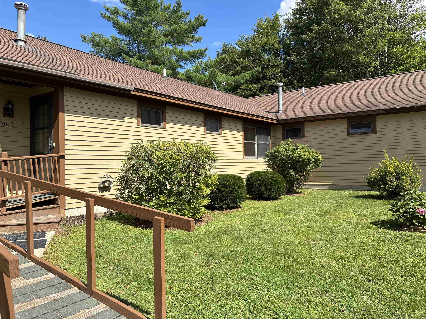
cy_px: 160
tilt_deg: +0.4
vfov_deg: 53.1
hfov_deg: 67.3
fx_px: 320
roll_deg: +1.1
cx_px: 213
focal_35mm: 26
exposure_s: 1/2513
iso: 50
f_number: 1.6
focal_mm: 5.96
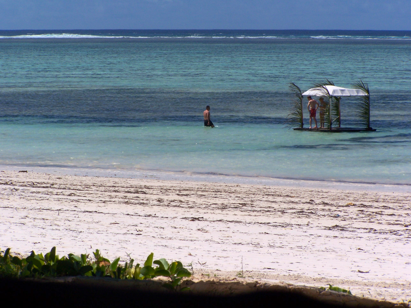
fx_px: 2244
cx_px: 206
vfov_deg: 7.9
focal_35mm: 189
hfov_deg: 10.5
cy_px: 154
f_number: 6.3
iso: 80
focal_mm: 31.3
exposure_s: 1/1000
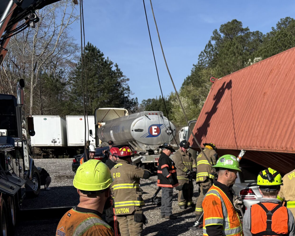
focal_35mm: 52
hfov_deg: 33.0
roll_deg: +1.9
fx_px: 454
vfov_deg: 28.4
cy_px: 197
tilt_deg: -5.3
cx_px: 296
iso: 50
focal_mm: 5.96
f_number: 1.6
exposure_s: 1/3623
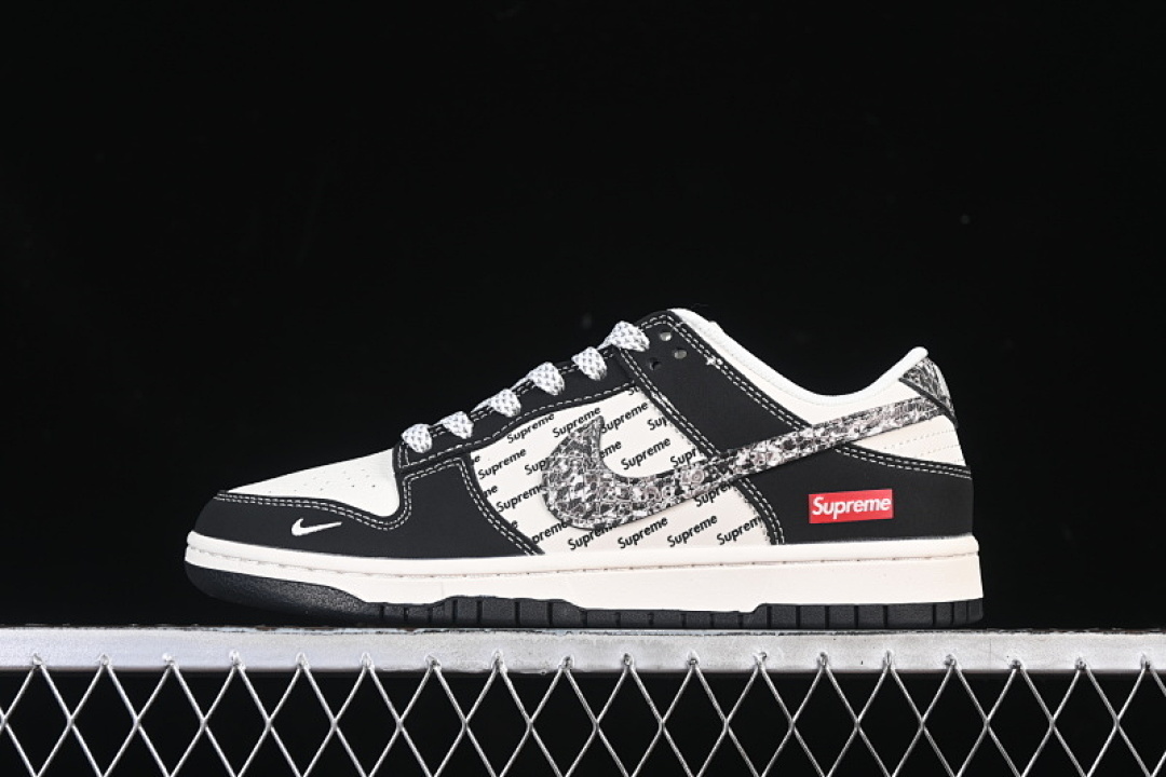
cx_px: 583
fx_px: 2429
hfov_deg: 27.0
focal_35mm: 75
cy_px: 388
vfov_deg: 18.2
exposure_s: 1/60
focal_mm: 50
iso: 160
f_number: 6.3
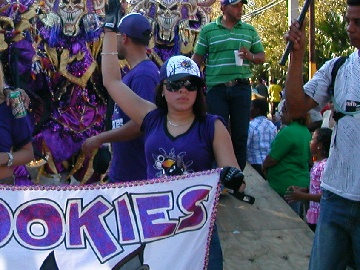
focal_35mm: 70
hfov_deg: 27.3
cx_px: 81
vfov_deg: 20.9
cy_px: 74
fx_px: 728
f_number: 2.7
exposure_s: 1/358
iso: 100
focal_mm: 5.6
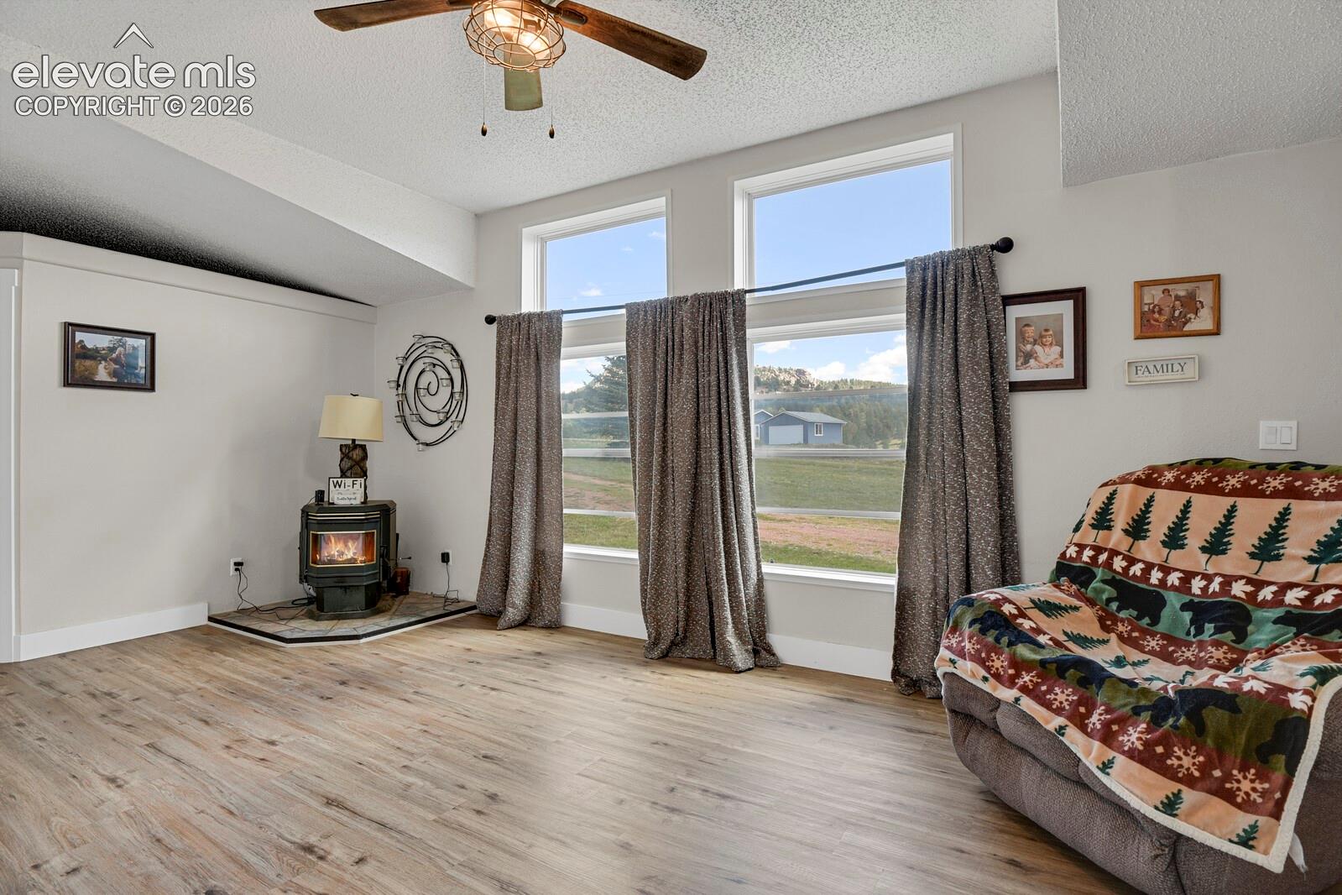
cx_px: 671
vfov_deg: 70.4
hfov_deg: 93.3
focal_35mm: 17
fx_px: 634
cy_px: 448
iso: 250
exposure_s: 1/2
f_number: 6.3
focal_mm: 17
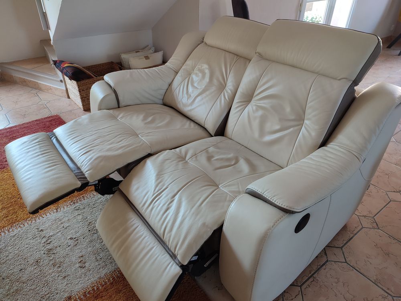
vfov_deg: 54.9
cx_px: 200
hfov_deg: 69.4
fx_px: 290
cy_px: 150
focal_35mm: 25
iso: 273
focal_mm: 6.04
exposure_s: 1/33
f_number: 1.9
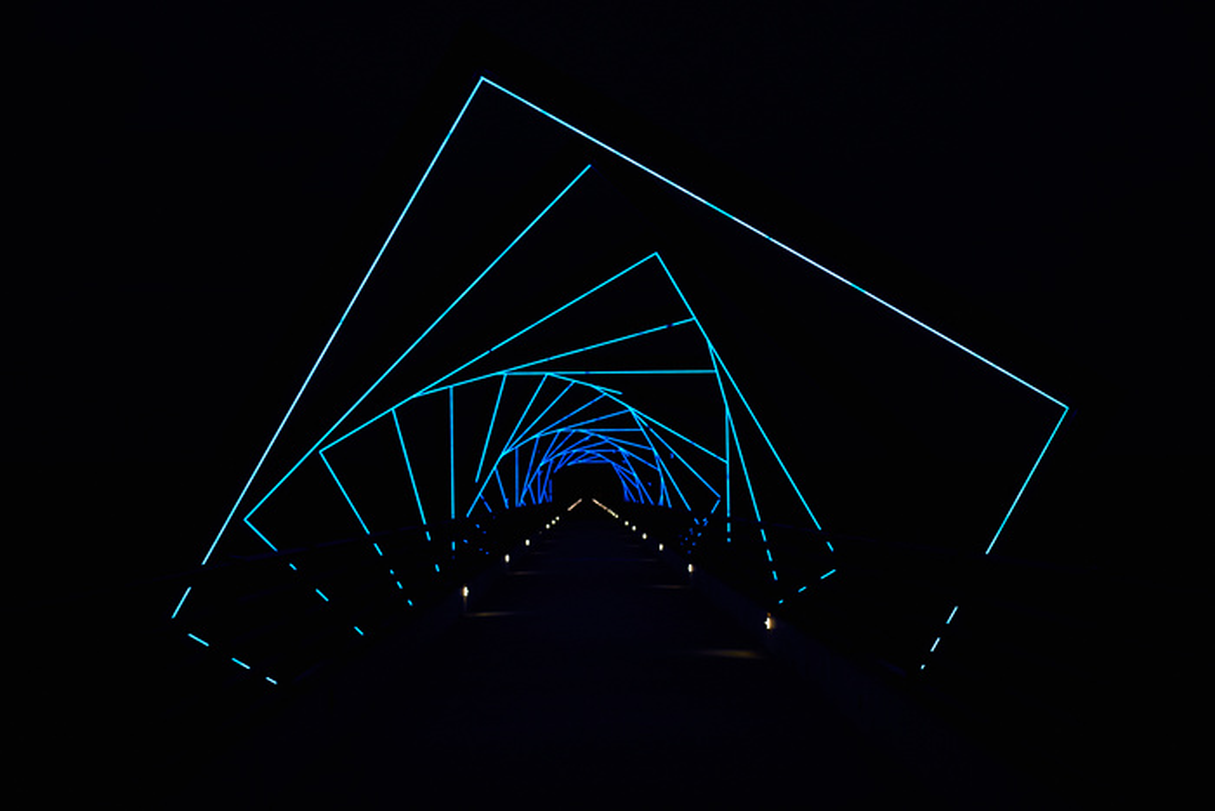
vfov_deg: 27.0
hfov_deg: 39.6
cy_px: 406
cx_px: 608
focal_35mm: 50
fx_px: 1688
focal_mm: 50
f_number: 4
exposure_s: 1/30
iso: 200
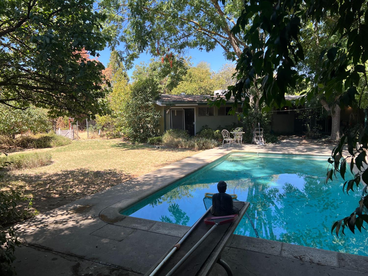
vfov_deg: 53.1
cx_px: 184
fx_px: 276
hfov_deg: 67.3
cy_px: 138
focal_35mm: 26
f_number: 1.5
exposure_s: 1/1000
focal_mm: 5.7
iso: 50
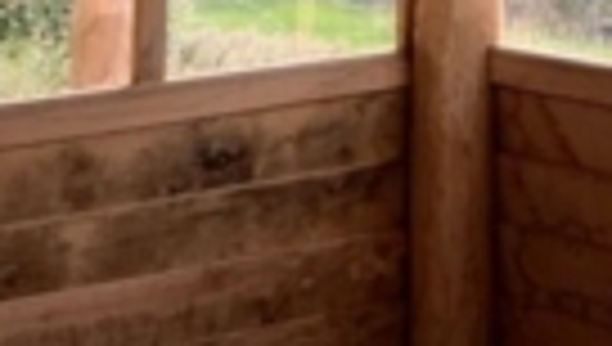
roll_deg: +2.4
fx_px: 2162
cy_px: -723
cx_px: 796
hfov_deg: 15.3
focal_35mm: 133
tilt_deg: +13.5
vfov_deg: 7.8
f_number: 1.8
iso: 25
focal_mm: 4.25
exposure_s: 1/121
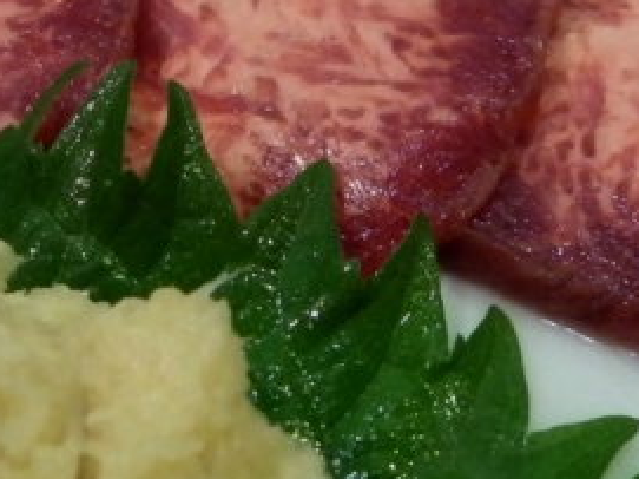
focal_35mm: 65
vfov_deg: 20.8
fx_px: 1199
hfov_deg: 29.2
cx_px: 137
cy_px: -126
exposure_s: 1/30
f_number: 3.4
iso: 640
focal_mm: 4
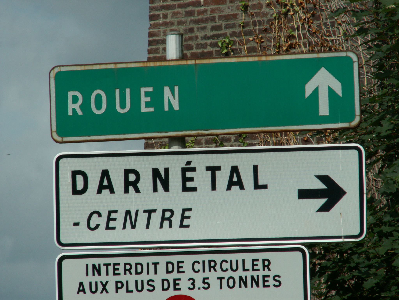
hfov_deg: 6.7
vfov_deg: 5.0
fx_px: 3423
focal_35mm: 297
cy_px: 150
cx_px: 200
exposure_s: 1/400
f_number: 8
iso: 50
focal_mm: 48.73
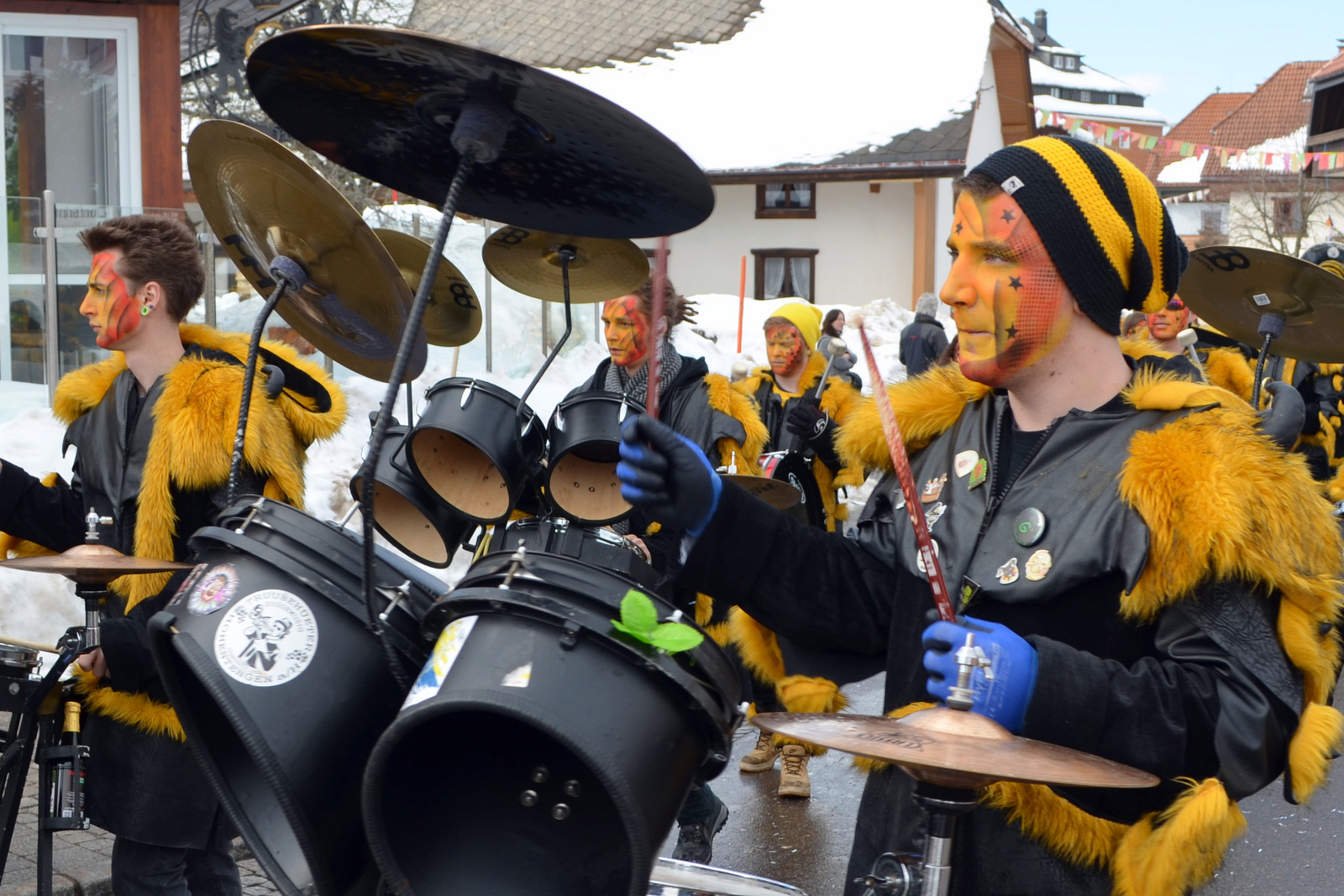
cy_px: 448
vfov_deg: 40.0
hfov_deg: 57.2
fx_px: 1232
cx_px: 672
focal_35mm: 33
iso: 100
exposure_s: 1/160
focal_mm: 22
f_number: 6.3
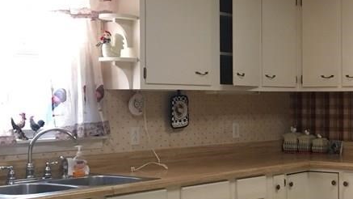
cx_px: 362
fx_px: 693
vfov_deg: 16.3
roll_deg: +0.9
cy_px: 108
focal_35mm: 74
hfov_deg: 26.8
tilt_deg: -1.7
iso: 100
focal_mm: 4.15
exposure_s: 1/30
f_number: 2.2
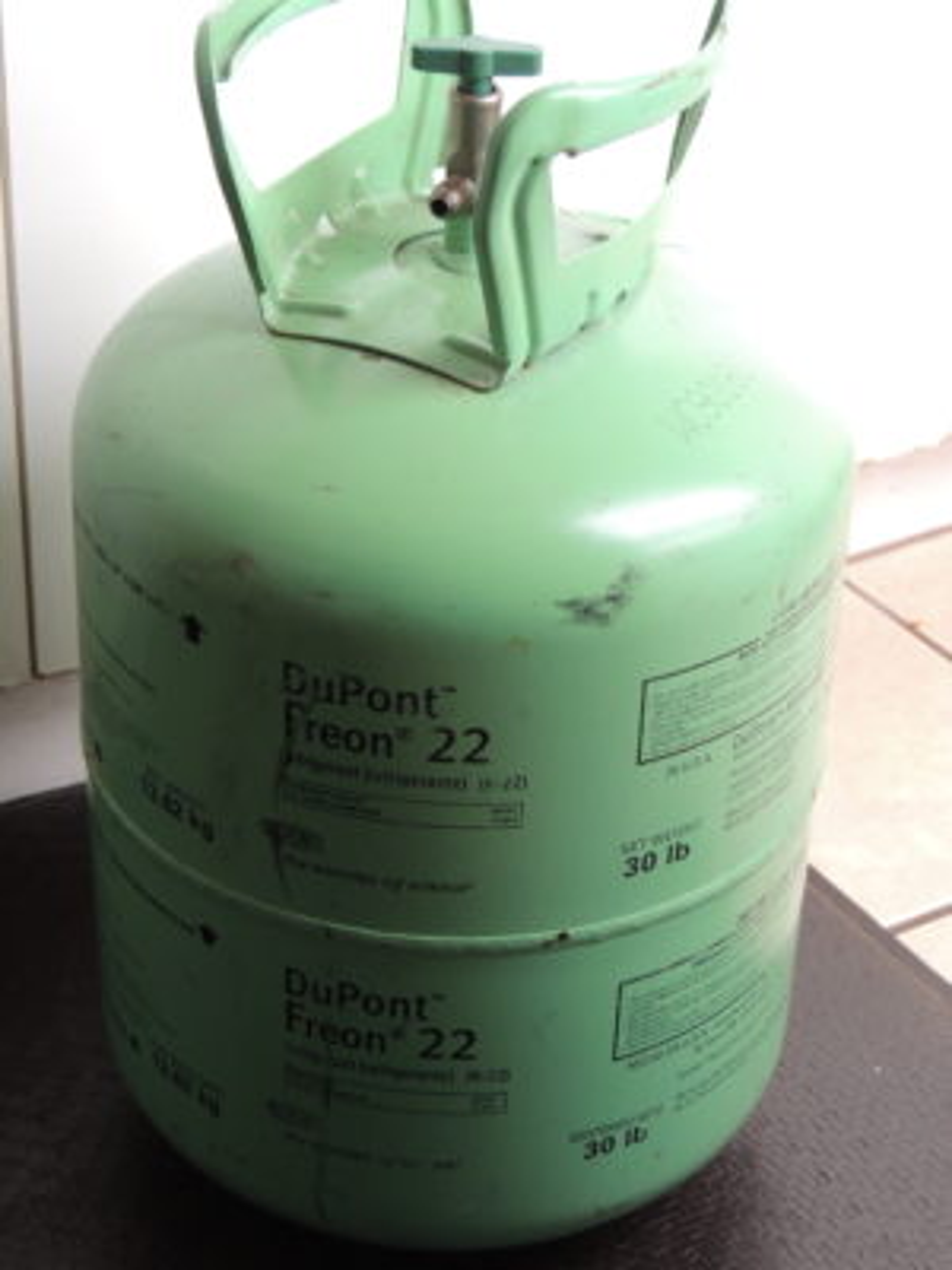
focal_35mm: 75
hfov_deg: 19.6
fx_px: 2750
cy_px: 635
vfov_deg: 26.0
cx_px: 476
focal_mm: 13.3
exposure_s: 1/100
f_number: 3.9
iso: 360
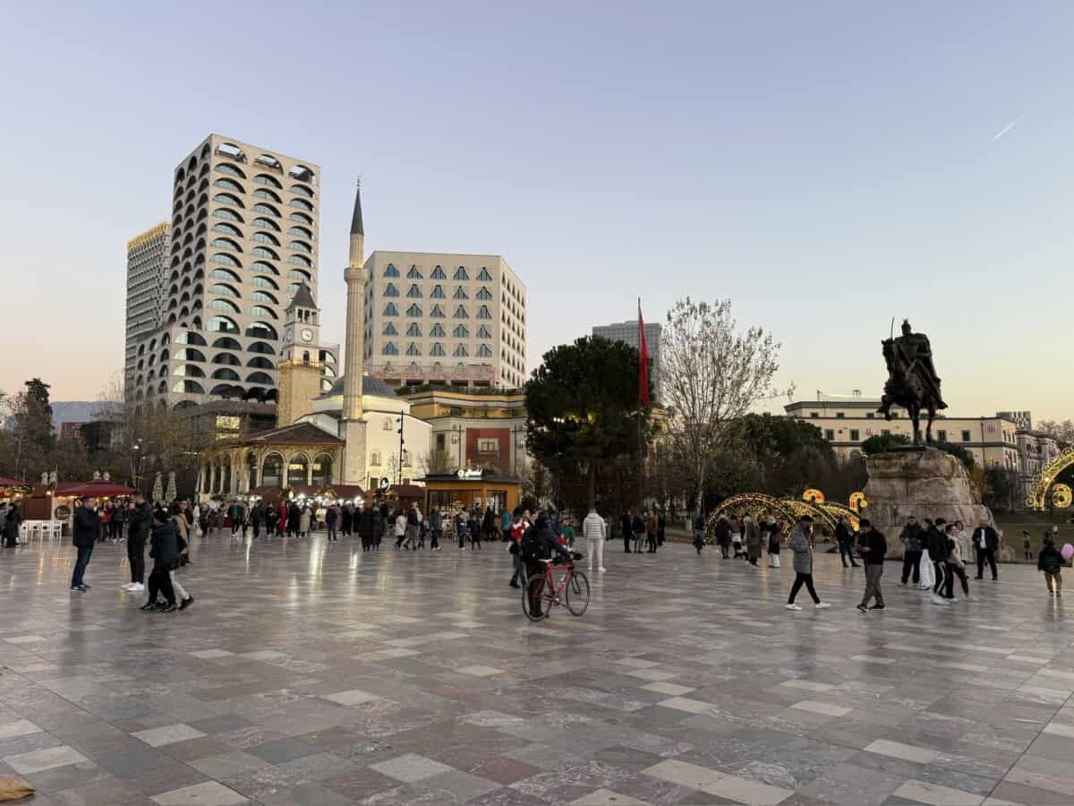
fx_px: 745
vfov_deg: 56.8
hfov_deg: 71.6
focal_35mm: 24
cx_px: 537
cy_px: 403
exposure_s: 1/100
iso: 64
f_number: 1.8
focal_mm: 6.8
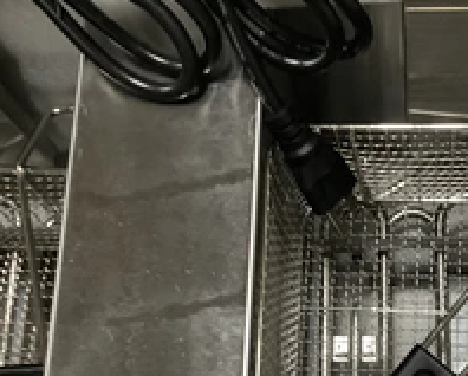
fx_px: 846
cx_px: 392
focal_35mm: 61
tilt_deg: -75.0
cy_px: 329
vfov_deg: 24.4
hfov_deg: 30.0
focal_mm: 3.3
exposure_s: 1/40
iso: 320
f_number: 2.4
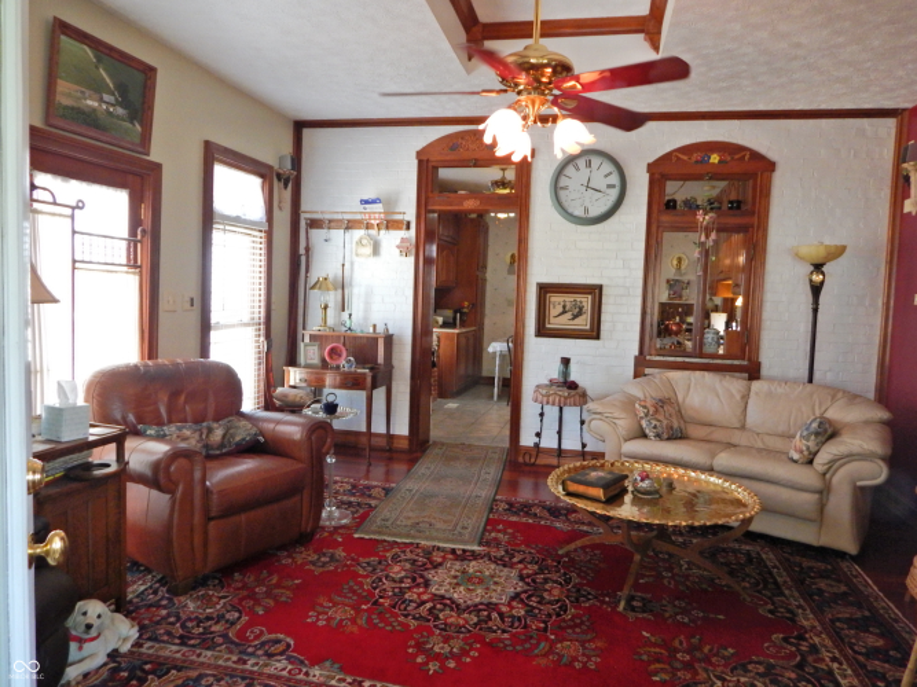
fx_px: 583
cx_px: 458
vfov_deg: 61.1
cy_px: 344
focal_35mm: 22
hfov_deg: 76.4
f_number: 3
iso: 360
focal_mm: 4
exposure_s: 1/30
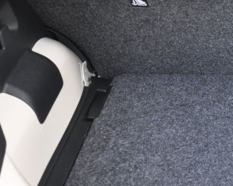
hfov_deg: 19.1
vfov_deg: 17.6
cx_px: 355
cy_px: 64
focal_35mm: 87
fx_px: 600
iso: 200
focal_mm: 18
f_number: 5.6
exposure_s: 1/30
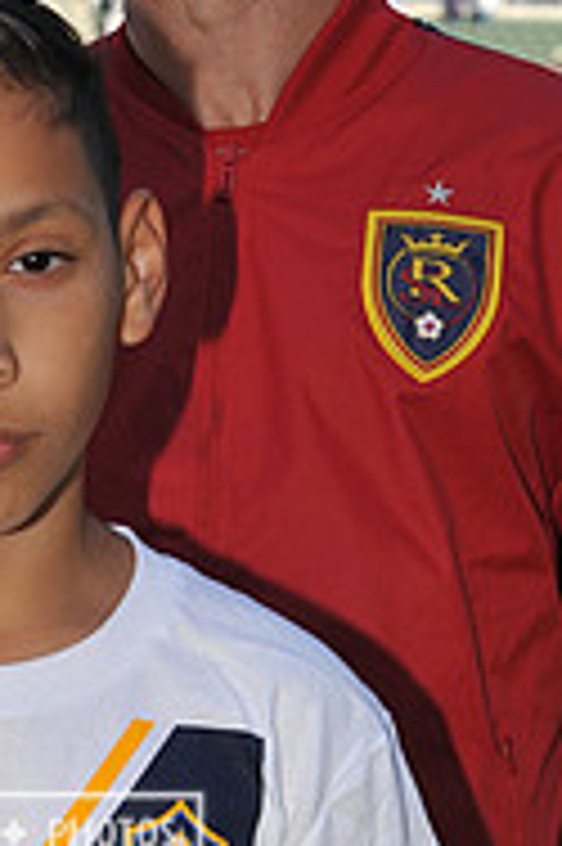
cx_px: -9
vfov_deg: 13.3
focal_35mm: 154
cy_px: 382
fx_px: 3613
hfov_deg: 8.8
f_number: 6.3
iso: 250
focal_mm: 50
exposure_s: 1/800
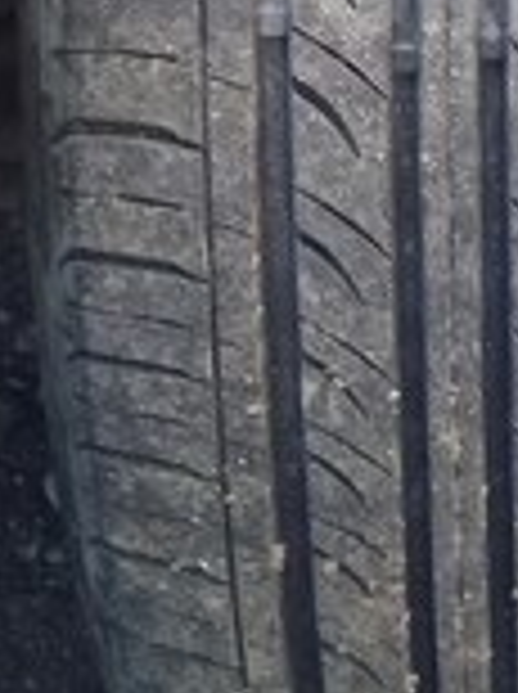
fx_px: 2001
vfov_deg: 19.1
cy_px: -18
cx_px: 581
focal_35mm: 100
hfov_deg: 14.4
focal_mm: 3.3
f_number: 2.2
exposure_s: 1/33
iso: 64
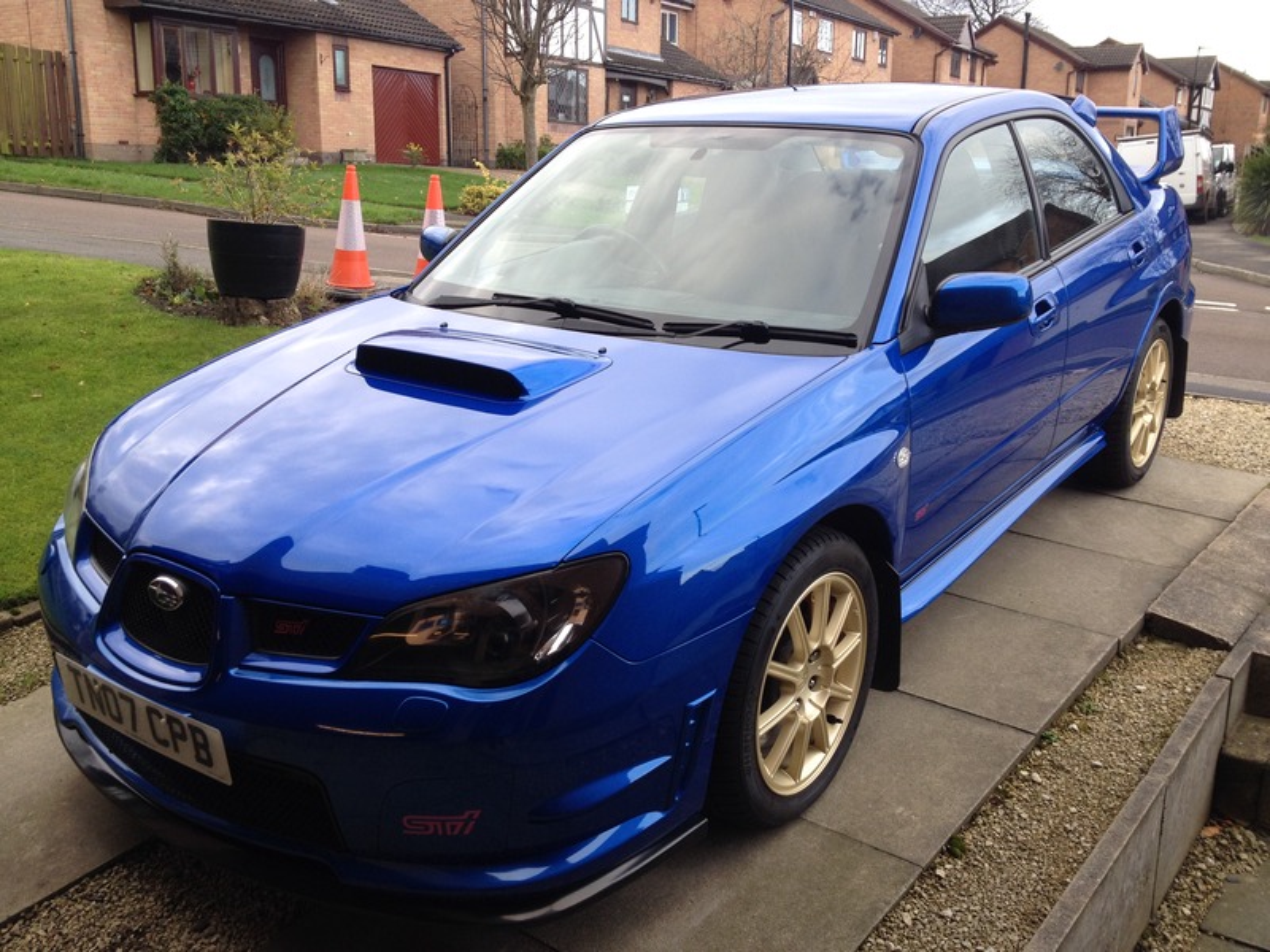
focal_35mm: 35
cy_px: 476
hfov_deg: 52.6
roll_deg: +0.2
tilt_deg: -15.3
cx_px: 635
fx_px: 1284
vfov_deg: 40.7
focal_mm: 4.28
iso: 50
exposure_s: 1/127
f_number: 2.4
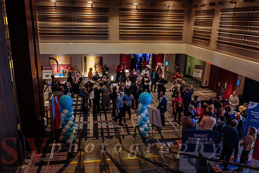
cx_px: 125
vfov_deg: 44.4
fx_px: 212
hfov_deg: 62.9
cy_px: 85
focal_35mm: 29
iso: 1000
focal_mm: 28
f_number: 3.5
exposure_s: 1/60
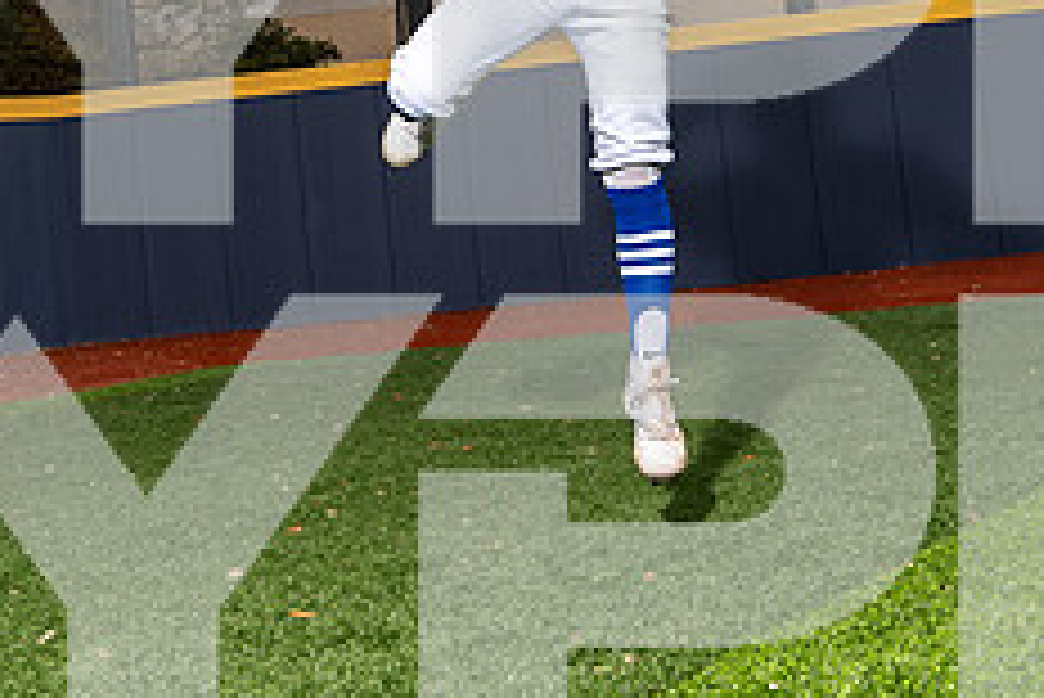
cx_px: 346
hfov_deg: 30.7
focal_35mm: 65
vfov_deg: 20.3
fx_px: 1886
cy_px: -11
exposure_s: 1/250
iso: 200
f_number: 6.3
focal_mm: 26
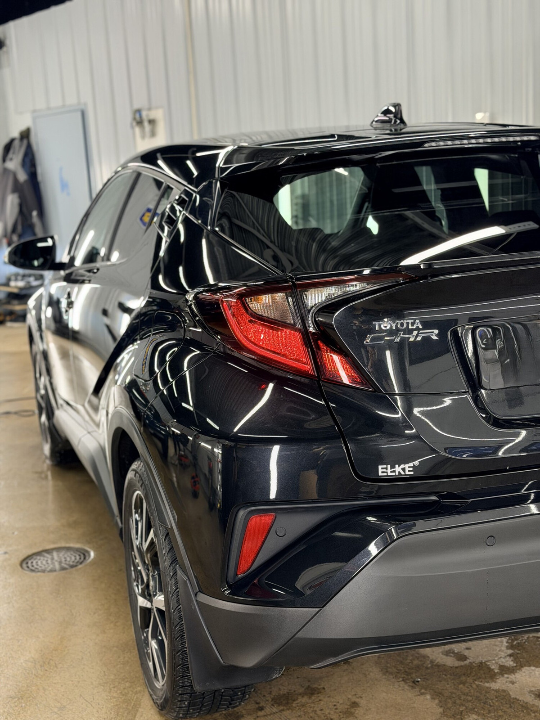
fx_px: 998
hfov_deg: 30.3
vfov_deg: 39.7
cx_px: 270
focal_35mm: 48
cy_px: 360
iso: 125
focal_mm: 6.76
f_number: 1.78
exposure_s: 1/100
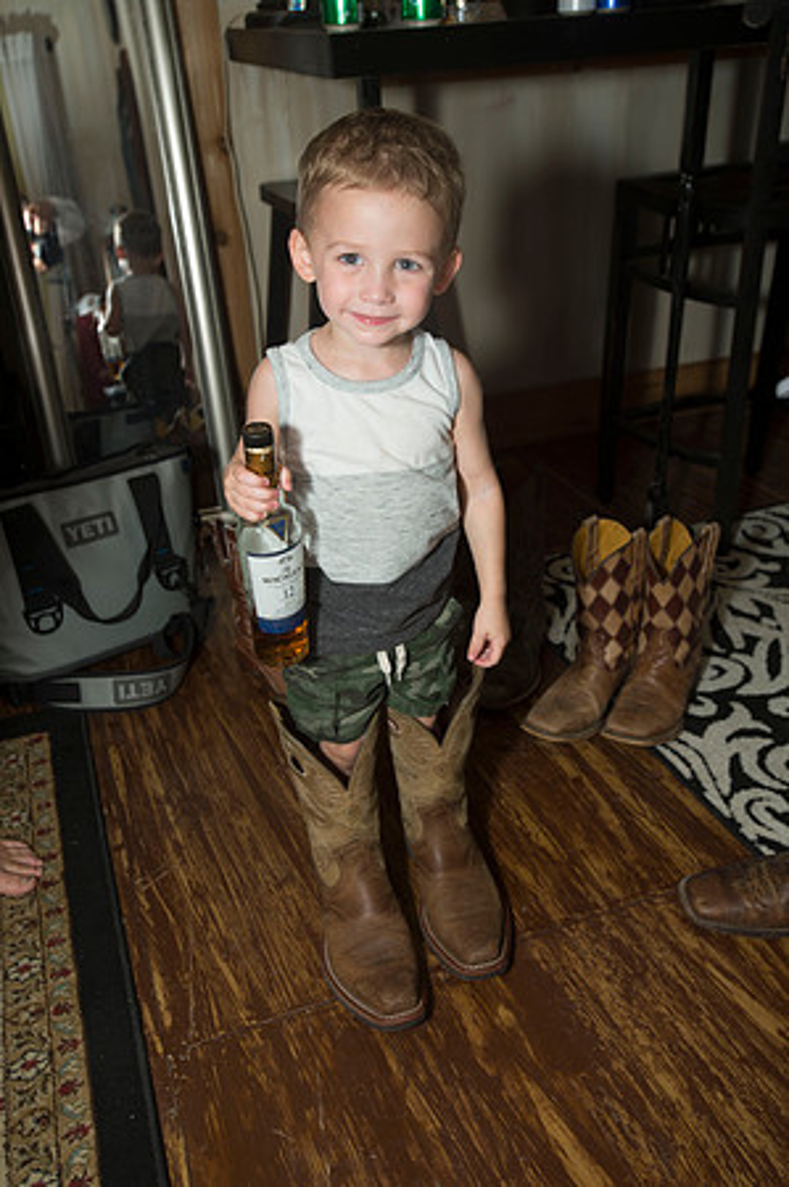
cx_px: 394
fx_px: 1054
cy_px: 594
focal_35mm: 32
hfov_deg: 41.0
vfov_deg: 58.8
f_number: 5.6
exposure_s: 1/125
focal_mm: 32
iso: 320
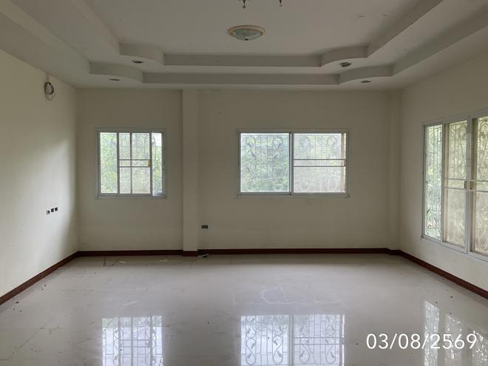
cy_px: 183
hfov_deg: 61.7
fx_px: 409
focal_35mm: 29
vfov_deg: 48.2
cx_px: 244
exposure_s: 1/100
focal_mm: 3
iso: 32
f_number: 1.8
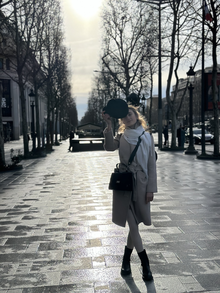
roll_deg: +0.4
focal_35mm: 48
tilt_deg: -2.7
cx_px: 110
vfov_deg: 39.7
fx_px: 407
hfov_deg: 30.3
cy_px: 146
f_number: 1.78
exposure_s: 1/18868
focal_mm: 6.86
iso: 100
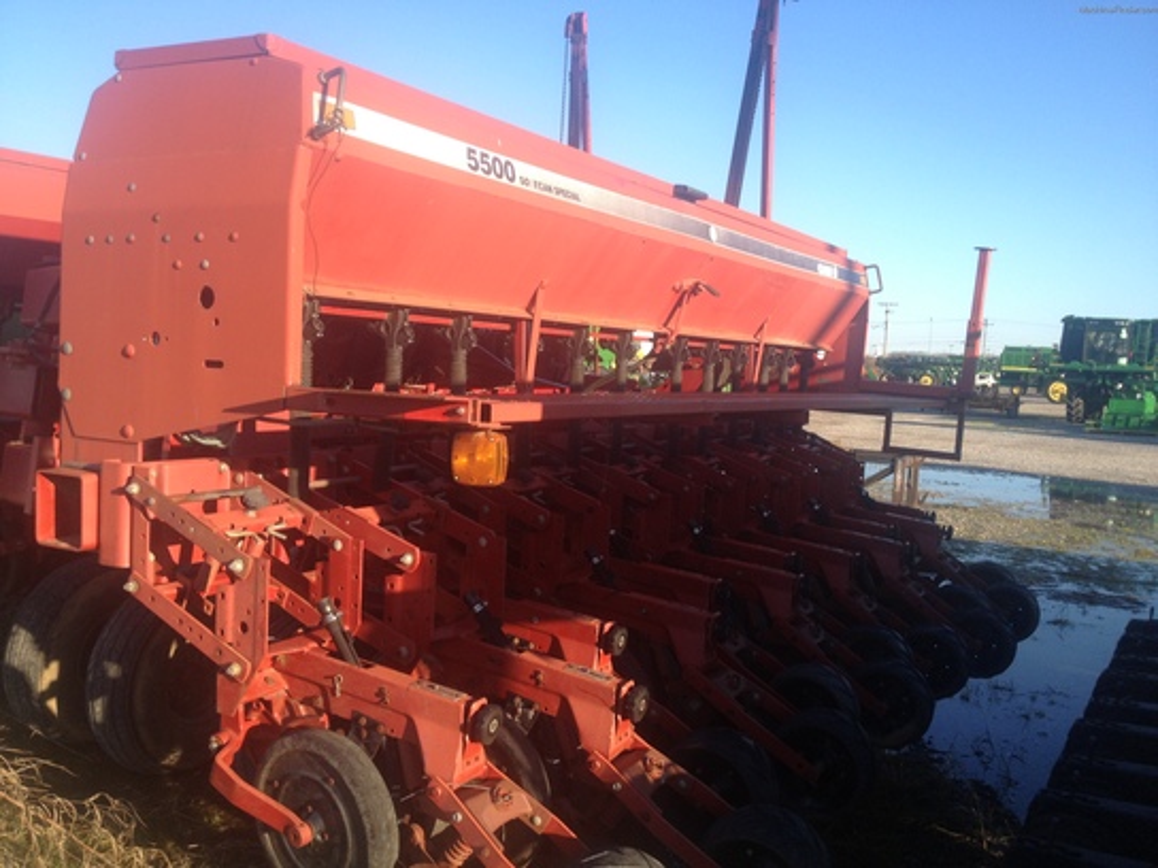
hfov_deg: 52.6
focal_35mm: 35
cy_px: 434
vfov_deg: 40.7
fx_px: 1171
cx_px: 579
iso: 50
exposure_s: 1/506
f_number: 2.4
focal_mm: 4.28
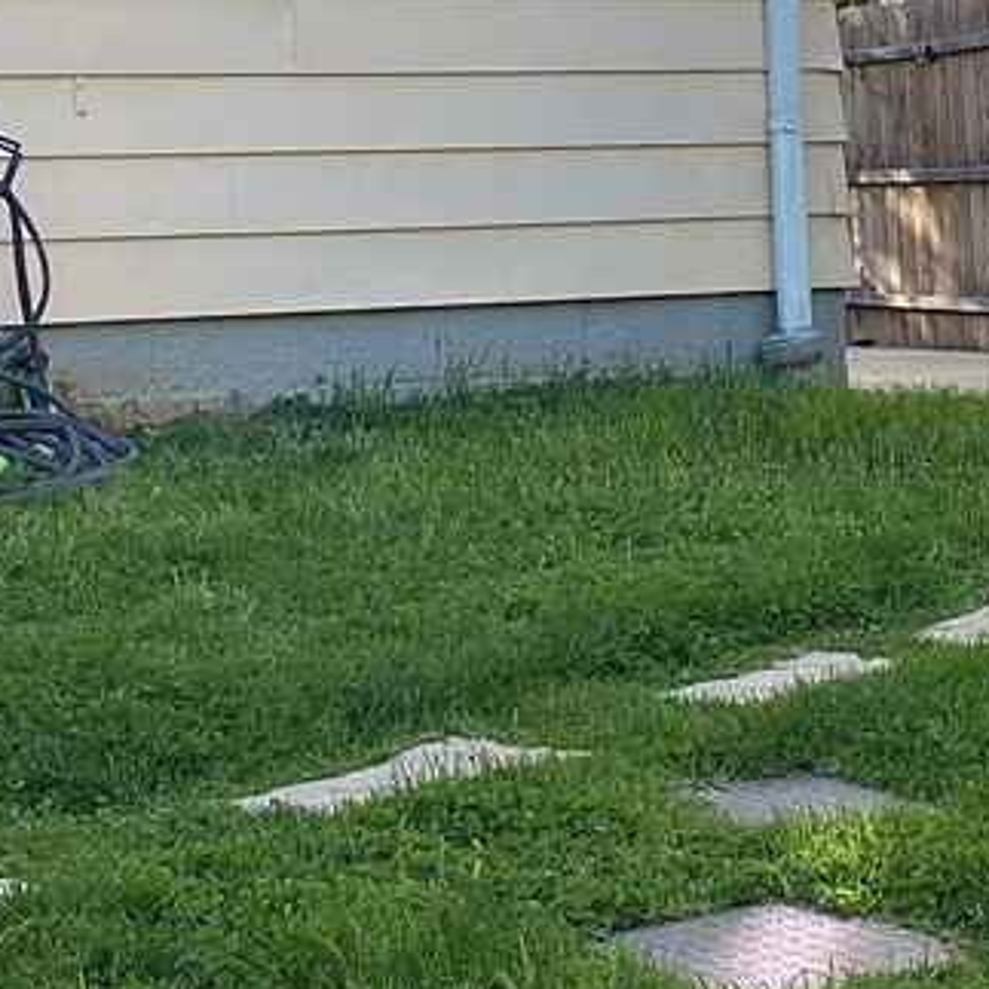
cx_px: 419
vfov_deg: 19.4
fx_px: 2812
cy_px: -3
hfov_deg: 19.9
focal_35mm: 87
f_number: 2.4
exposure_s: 1/193
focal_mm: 3.3
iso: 25
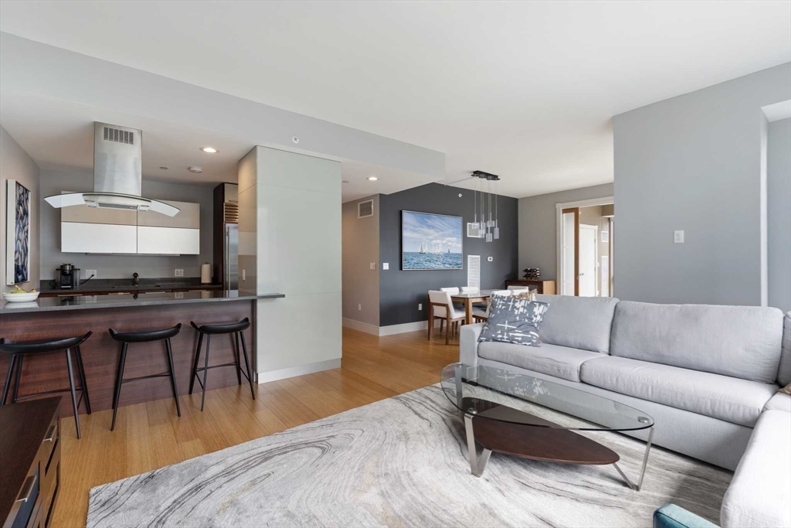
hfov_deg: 96.7
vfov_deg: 73.8
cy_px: 264
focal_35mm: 16
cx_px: 396
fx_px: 352
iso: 400
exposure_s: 1/30
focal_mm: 16
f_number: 8
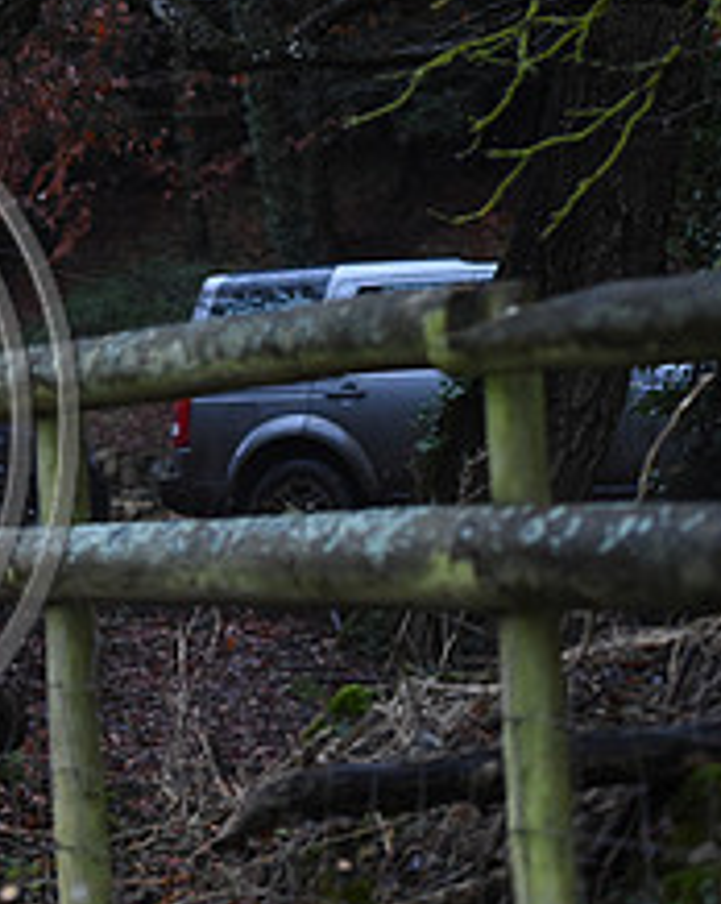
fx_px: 4674
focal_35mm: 175
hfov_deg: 8.6
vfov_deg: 11.0
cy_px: 369
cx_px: -394
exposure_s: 1/800
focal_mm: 70
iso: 3200
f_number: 3.2
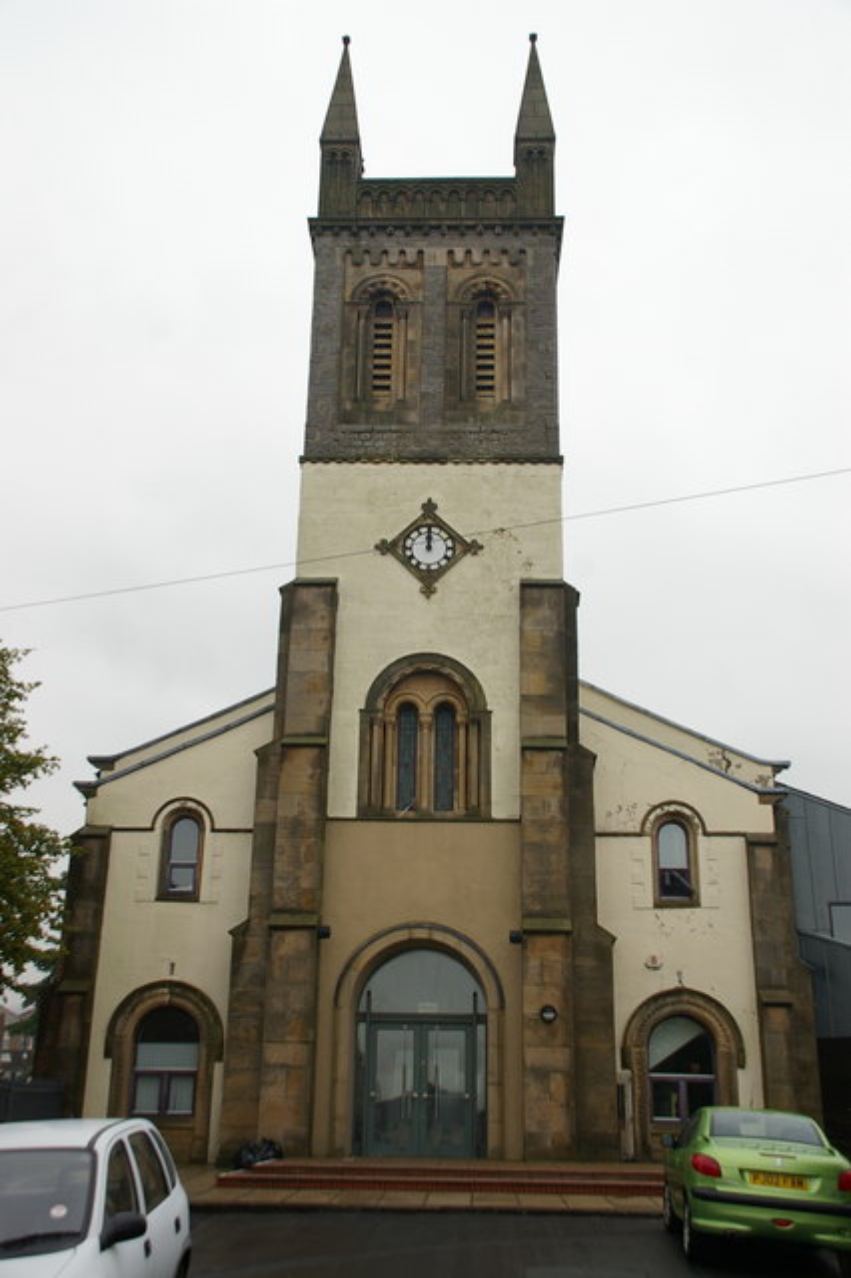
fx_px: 1225
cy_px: 639
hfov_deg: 38.3
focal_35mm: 34
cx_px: 426
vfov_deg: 55.1
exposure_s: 1/90
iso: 200
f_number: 6.7
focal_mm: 23
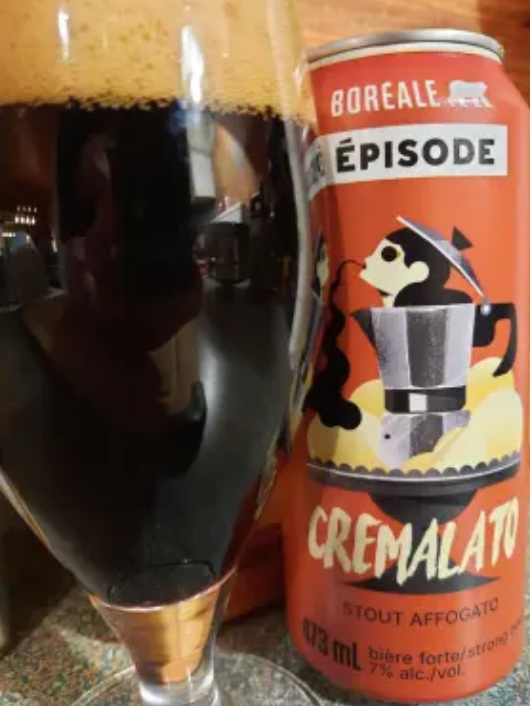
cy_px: 340
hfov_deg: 51.4
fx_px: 551
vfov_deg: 65.3
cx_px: 273
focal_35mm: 27
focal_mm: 4.6
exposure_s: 1/24
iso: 500
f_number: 2
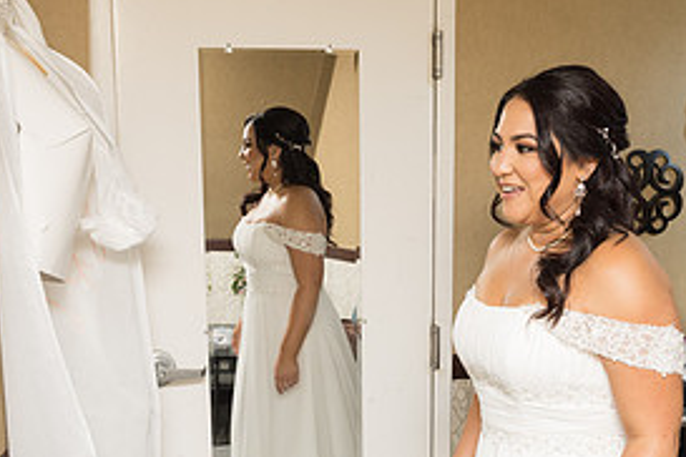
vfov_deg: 26.4
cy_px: 298
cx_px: 312
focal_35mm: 51
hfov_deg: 38.8
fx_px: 972
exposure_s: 1/200
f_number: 5
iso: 250
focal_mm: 24
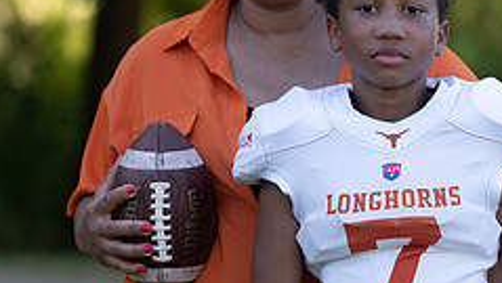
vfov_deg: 3.7
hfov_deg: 6.6
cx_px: 332
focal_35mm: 325
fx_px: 4330
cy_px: 81
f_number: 2.8
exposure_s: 1/400
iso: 160
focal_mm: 128
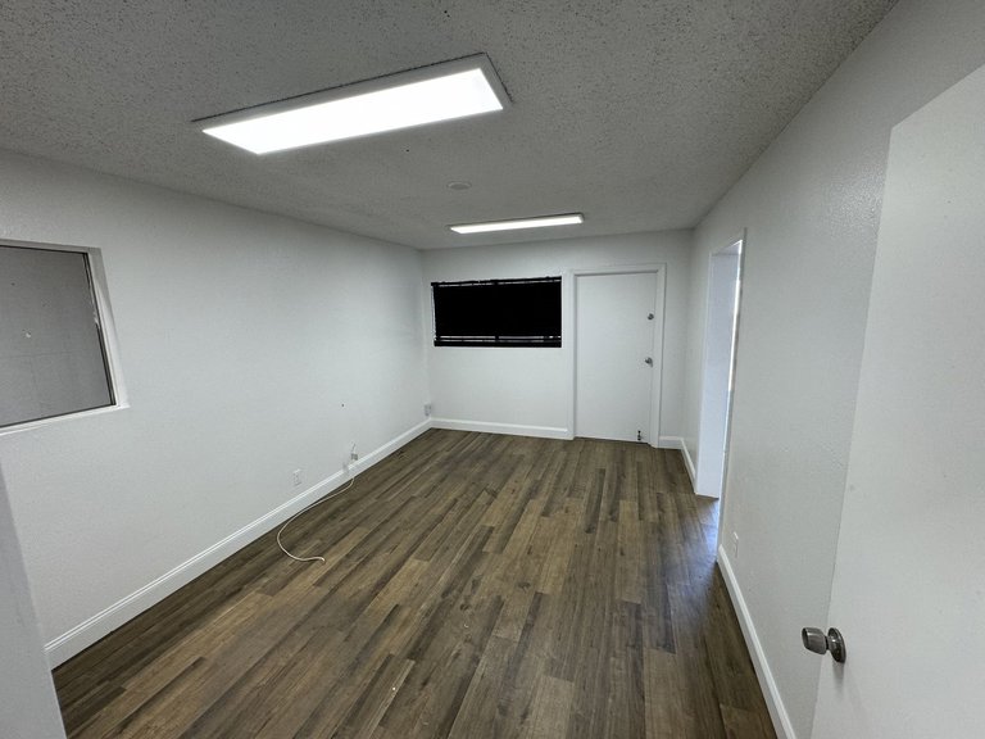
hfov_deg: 102.1
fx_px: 398
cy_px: 370
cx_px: 492
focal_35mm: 14
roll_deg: +1.6
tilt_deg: -9.8
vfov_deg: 85.7
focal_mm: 2.22
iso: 125
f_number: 2.2
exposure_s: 1/120
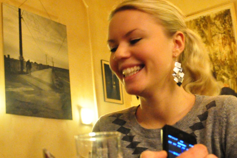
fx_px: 408
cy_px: 80
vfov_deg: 21.9
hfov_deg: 32.3
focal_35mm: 62
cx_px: 140
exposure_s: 1/13
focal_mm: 22
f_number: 4
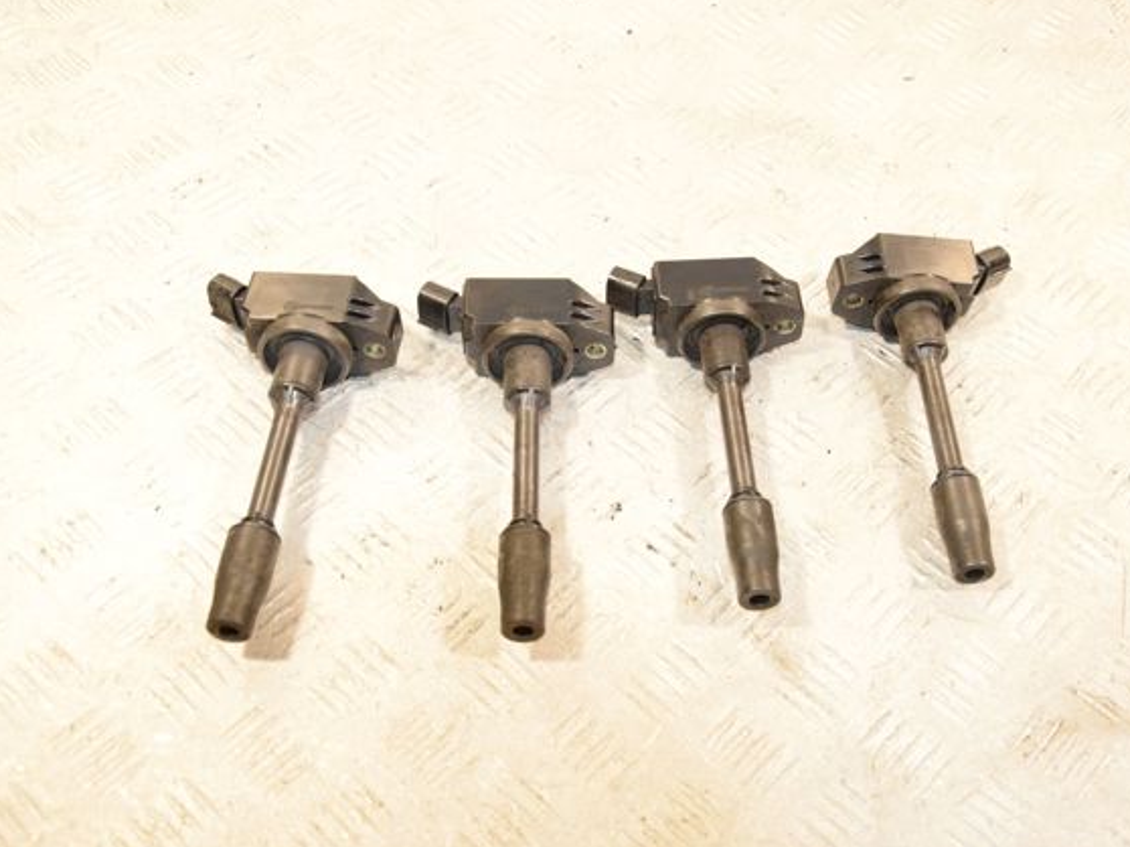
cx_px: 608
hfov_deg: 43.8
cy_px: 421
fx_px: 1403
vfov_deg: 33.6
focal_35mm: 43
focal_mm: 26
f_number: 5.6
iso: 1600
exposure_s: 1/200
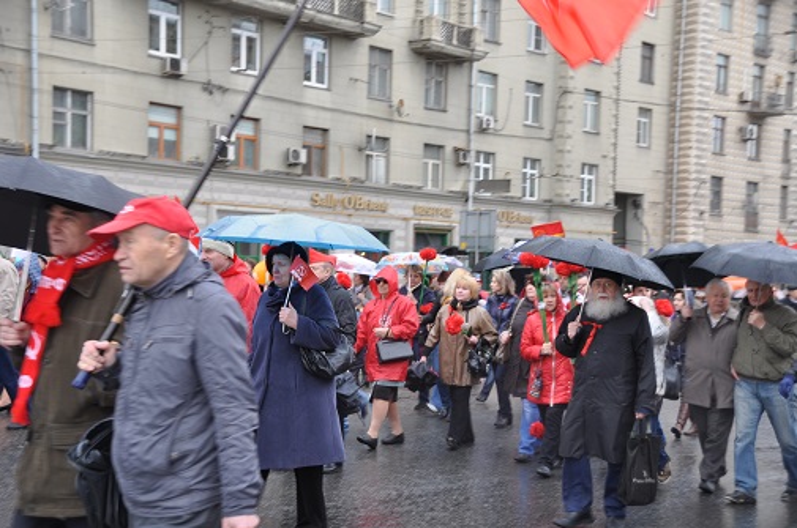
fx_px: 1260
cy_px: 264
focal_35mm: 57
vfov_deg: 23.7
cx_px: 398
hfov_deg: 35.1
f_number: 5.6
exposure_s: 1/30
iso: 200
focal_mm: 38
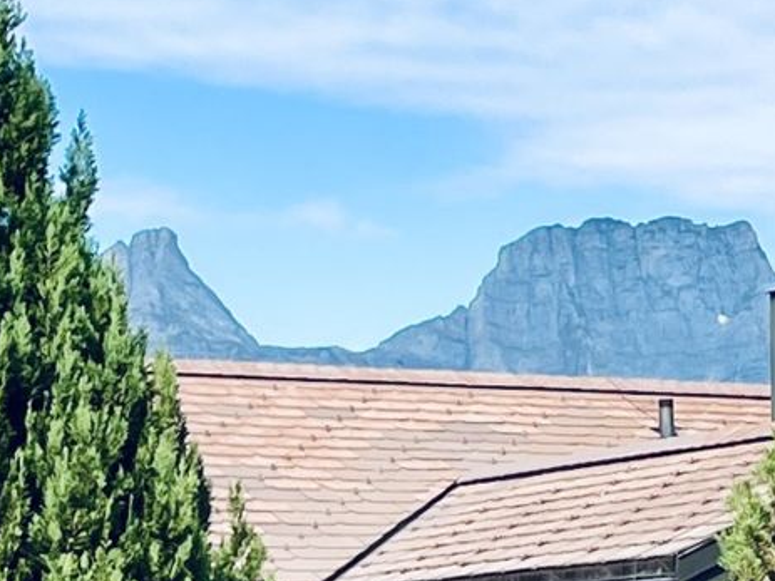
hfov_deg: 16.0
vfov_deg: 12.9
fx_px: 2574
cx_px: 1081
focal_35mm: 115
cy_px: 390
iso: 50
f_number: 1.5
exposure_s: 1/3831
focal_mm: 5.7
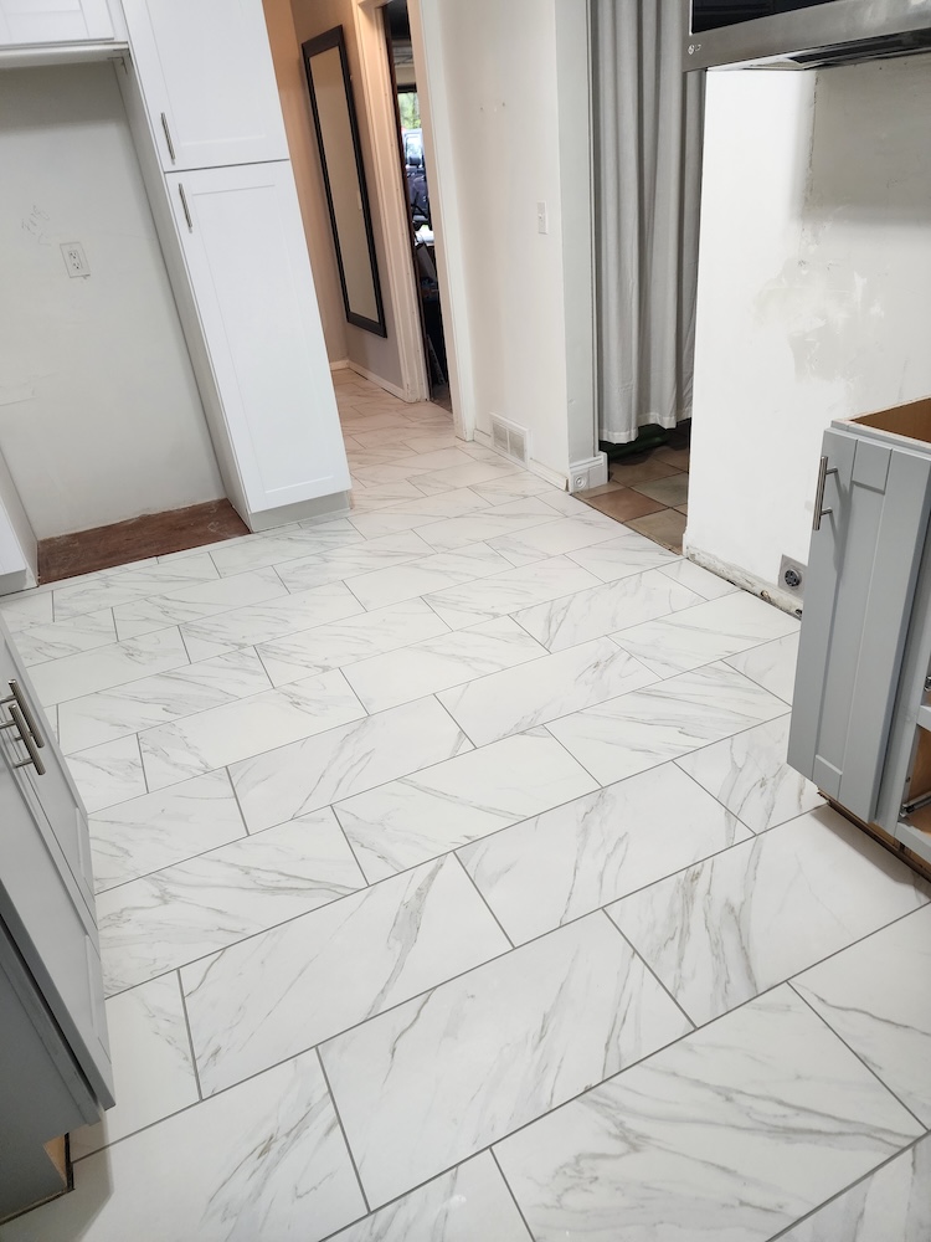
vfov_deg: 73.9
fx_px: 825
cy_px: 621
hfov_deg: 58.9
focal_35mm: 23
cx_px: 466
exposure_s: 1/120
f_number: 1.8
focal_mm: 6.4
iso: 320
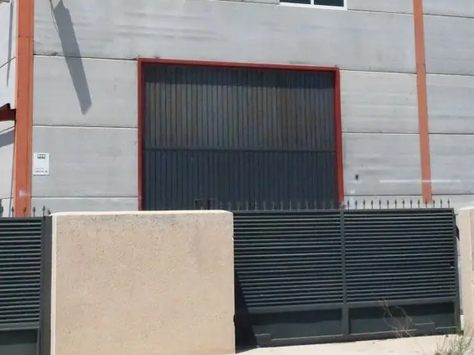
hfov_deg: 26.0
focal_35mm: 75
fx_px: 1027
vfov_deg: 19.5
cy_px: 83
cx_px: 233
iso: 400
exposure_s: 1/750
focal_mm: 5.7
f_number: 10.4
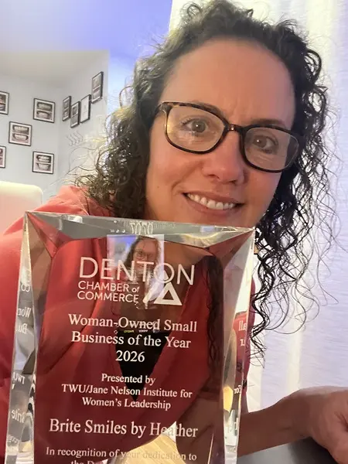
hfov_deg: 46.8
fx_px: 402
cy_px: 232
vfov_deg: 60.0
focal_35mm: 30
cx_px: 174
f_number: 2.2
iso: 800
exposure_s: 1/20
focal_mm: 2.71
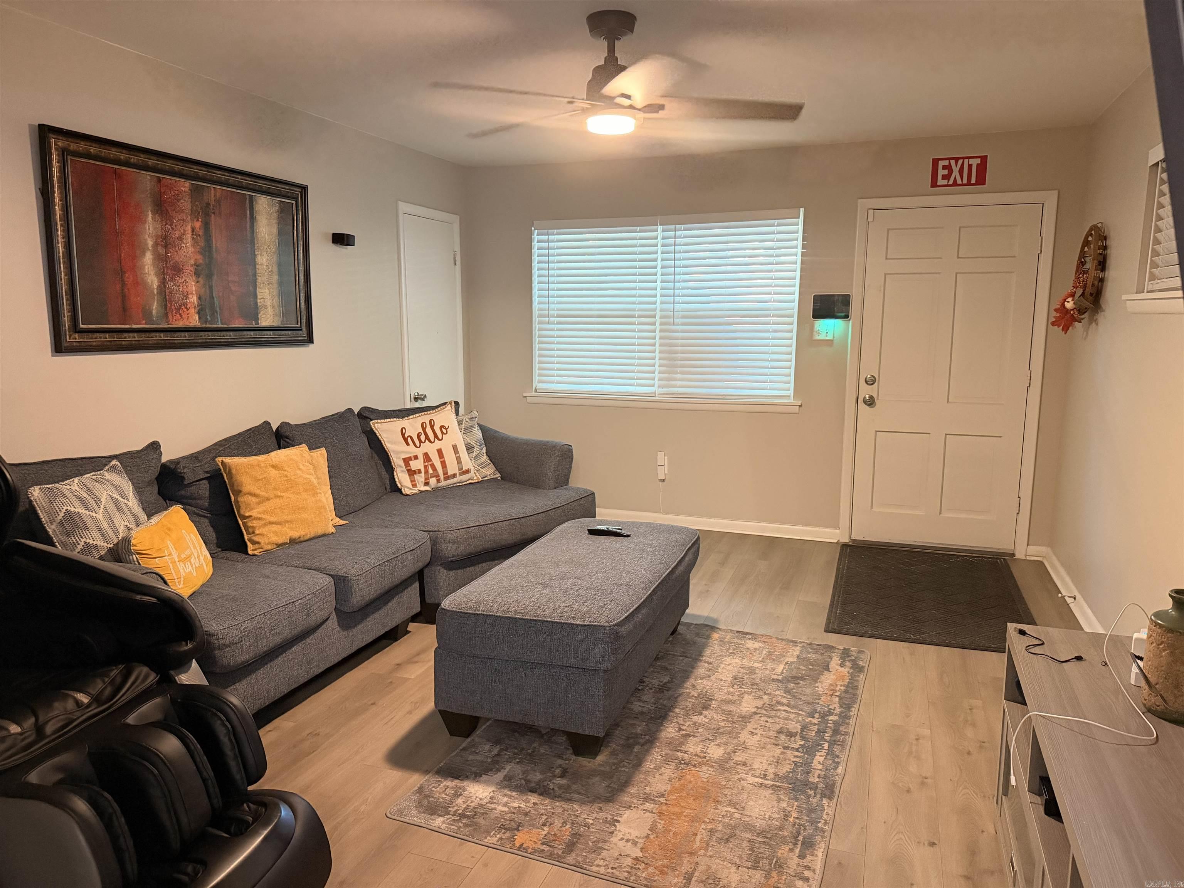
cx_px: 592
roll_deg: -0.3
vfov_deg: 56.8
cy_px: 444
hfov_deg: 71.6
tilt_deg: -9.5
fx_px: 821
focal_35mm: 24
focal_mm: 6.76
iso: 640
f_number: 1.78
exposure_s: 1/40
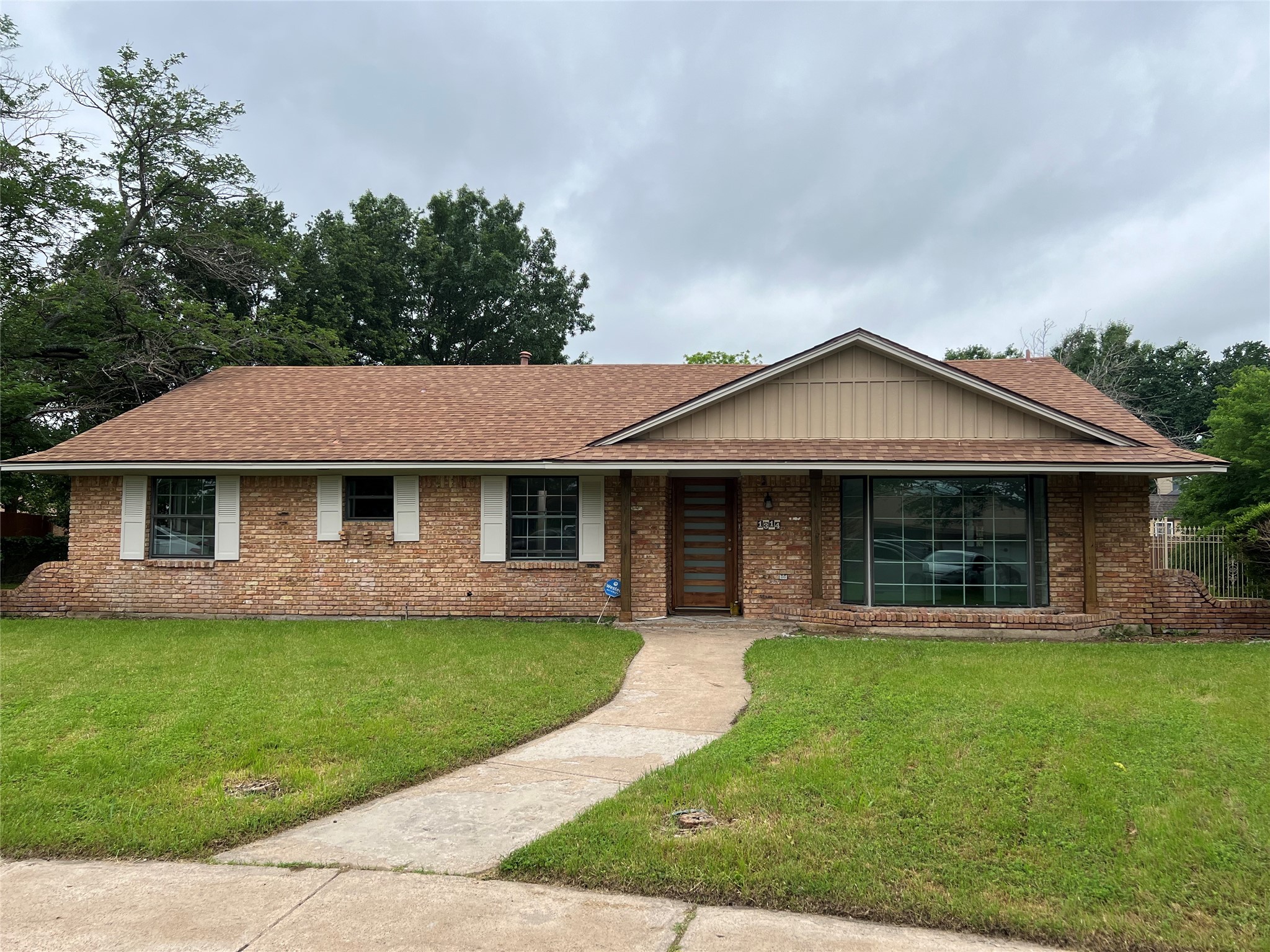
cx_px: 635
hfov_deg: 67.3
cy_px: 476
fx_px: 954
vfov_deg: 53.1
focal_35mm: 26
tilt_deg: +1.7
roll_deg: +0.0
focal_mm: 5.7
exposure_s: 1/1266
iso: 50
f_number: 1.5
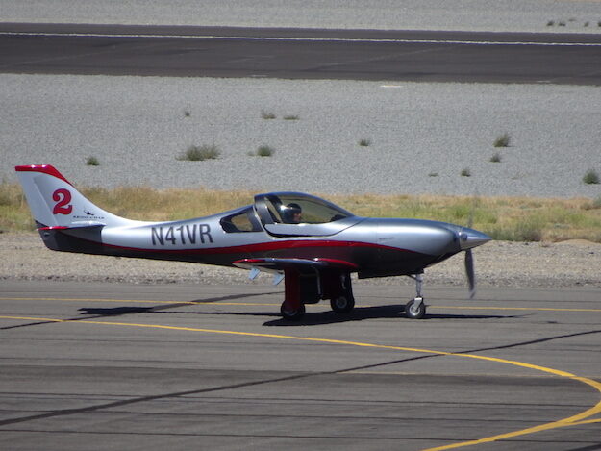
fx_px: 12503
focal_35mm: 720
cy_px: 226
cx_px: 300
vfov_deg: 2.1
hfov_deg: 2.8
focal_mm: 123
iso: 80
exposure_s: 1/400
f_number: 6.4
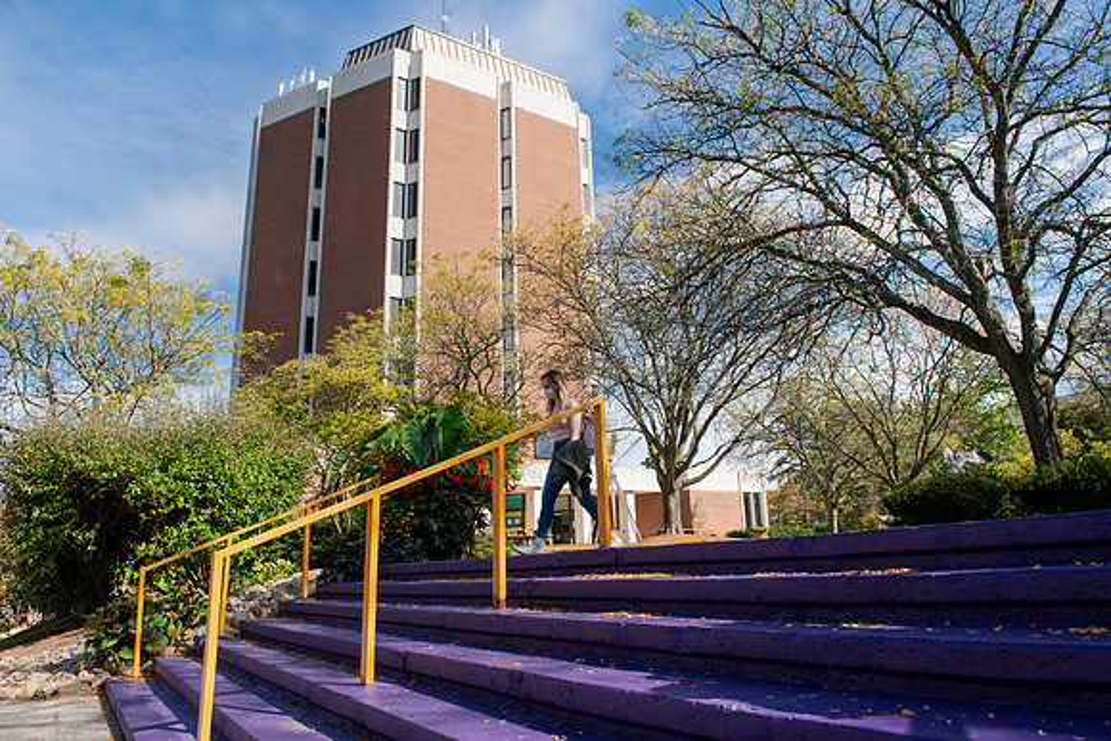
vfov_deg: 53.2
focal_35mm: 24
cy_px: 370
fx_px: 741
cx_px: 556
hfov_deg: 73.7
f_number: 8
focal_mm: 24
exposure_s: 1/400
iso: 320
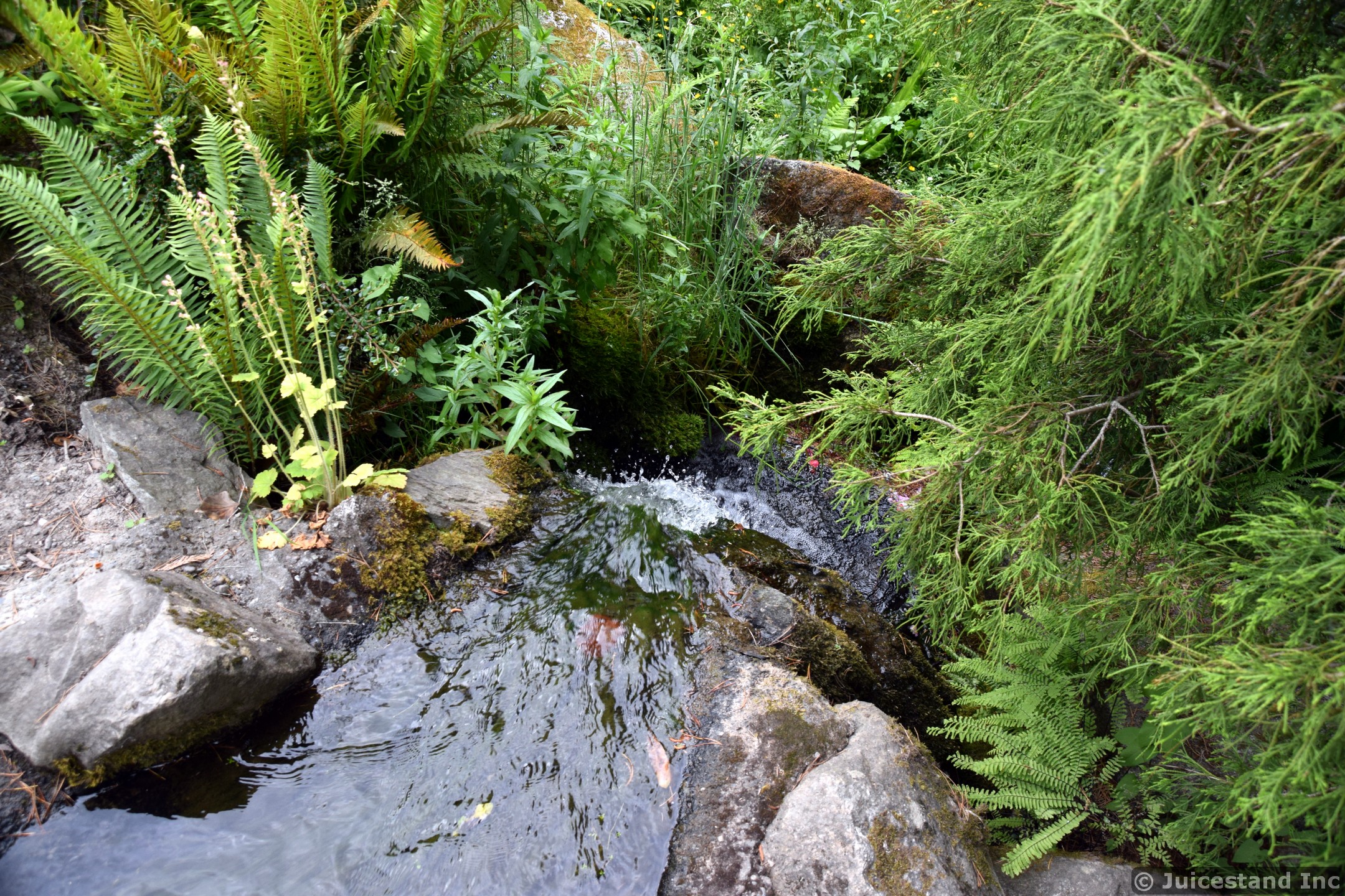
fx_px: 1009
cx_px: 672
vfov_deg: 47.9
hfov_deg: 67.4
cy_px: 448
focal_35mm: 27
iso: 400
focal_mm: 18
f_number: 6.3
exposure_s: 1/160
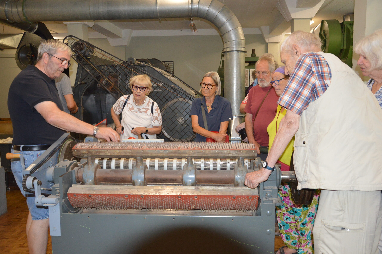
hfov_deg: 57.3
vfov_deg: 39.9
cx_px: 191
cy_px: 127
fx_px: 350
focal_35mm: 33
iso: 1400
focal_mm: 22
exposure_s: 1/60
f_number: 3.8
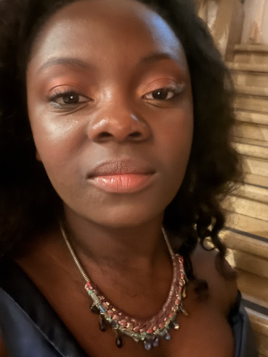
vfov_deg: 58.4
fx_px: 320
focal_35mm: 31
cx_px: 137
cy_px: 177
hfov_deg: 45.4
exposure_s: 1/15
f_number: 1.9
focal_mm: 2.71
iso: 2000
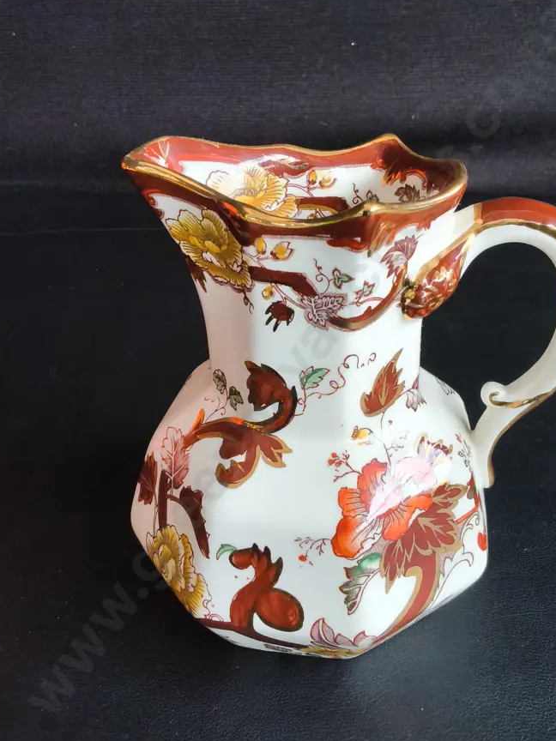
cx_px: 302
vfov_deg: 56.8
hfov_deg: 44.1
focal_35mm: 32
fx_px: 685
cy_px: 361
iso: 320
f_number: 2
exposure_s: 1/100
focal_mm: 2.87
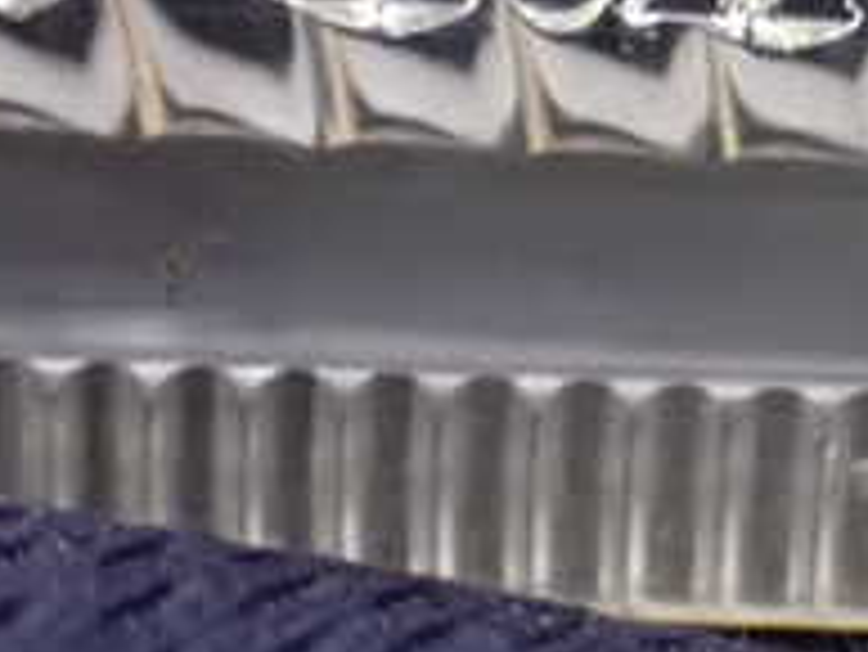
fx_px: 3663
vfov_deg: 10.1
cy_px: -4
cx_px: 1228
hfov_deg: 12.9
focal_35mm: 146
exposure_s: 1/40
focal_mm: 8.4
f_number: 3.1
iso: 1600
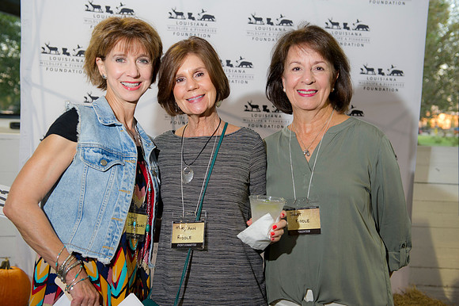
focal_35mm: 45
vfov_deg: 29.8
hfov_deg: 43.6
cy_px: 153
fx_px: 573
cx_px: 230
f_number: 4
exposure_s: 1/100
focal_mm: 45
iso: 800
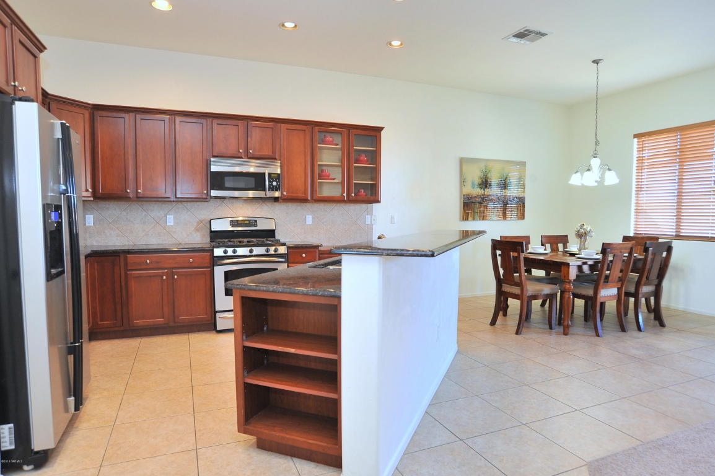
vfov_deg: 59.4
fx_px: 417
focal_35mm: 21
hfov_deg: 81.2
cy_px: 238
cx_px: 358
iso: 1000
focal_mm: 21
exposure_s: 1/30
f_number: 6.3
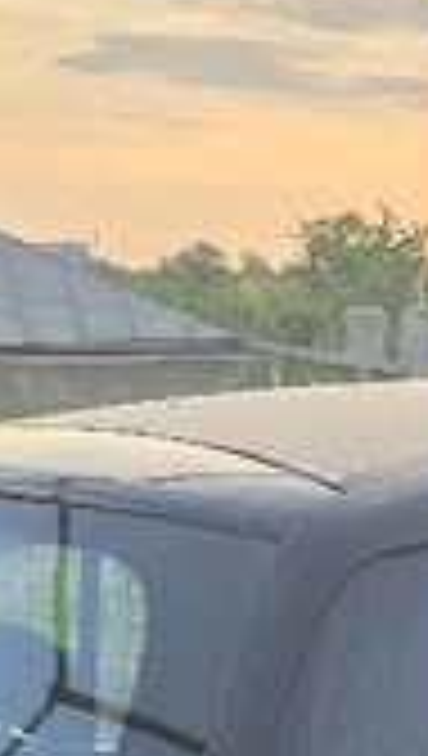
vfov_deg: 16.3
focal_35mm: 119
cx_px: 689
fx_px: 2391
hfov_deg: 9.8
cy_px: 1156
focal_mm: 5.4
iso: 32
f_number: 1.8
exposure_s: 1/182
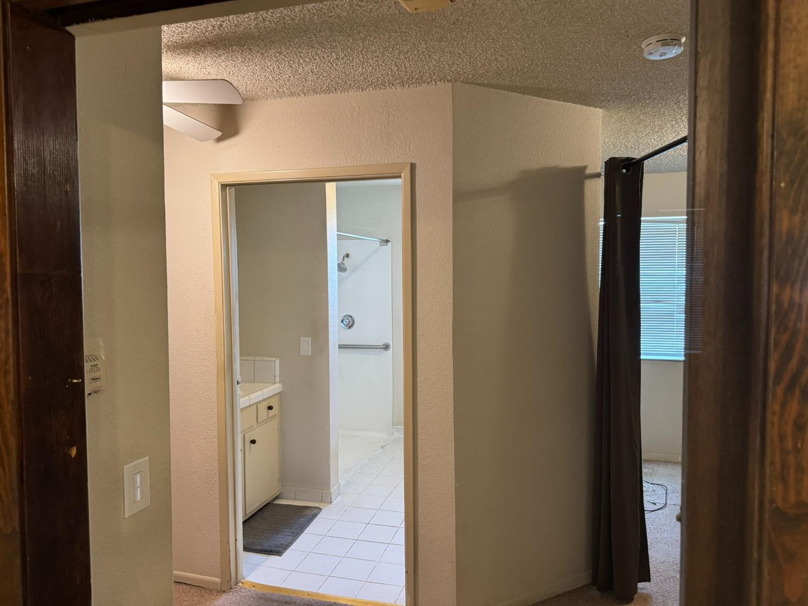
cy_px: 303
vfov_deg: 56.8
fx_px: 560
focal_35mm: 24
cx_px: 404
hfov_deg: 71.6
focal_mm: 6.76
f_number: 1.78
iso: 400
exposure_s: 1/60
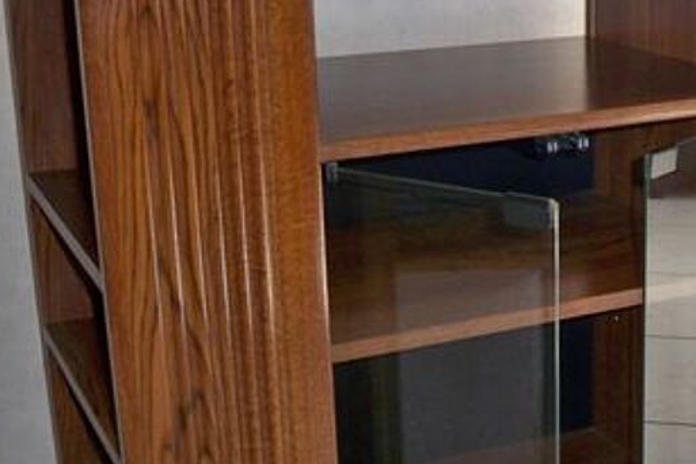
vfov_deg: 19.2
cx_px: 579
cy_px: 271
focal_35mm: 71
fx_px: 1373
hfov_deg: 27.7
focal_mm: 6.3
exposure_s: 1/60
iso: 200
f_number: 3.1
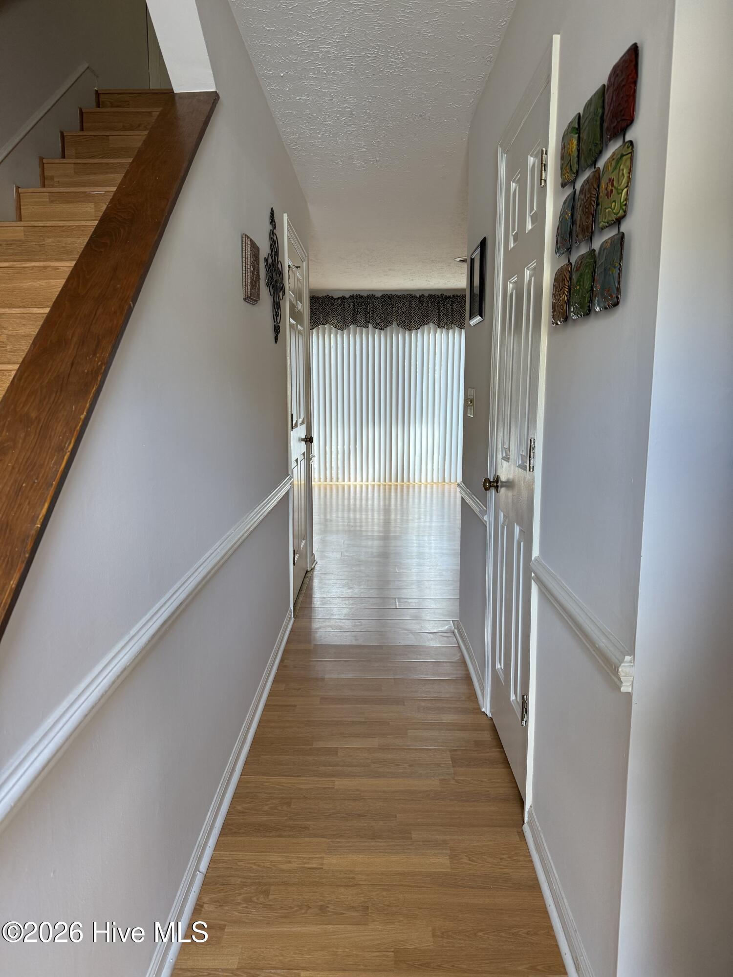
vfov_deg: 71.6
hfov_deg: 56.8
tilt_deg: -7.8
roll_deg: -0.7
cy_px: 488
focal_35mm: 24
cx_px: 366
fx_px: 678
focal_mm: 6.76
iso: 160
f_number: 1.78
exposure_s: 1/120
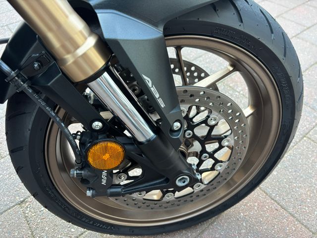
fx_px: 238
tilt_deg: -47.2
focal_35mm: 26
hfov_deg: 67.3
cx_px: 158
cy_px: 119
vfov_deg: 53.1
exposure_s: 1/60
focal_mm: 5.96
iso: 125
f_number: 1.6
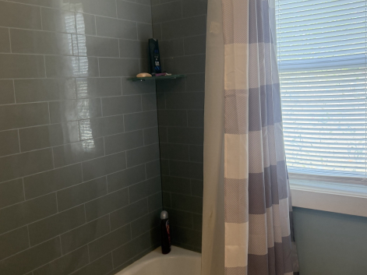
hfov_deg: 54.0
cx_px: 177
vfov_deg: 41.7
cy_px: 121
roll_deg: +2.3
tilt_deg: -6.0
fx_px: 360
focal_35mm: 34
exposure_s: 1/219
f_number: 1.78
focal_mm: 6.76
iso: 200
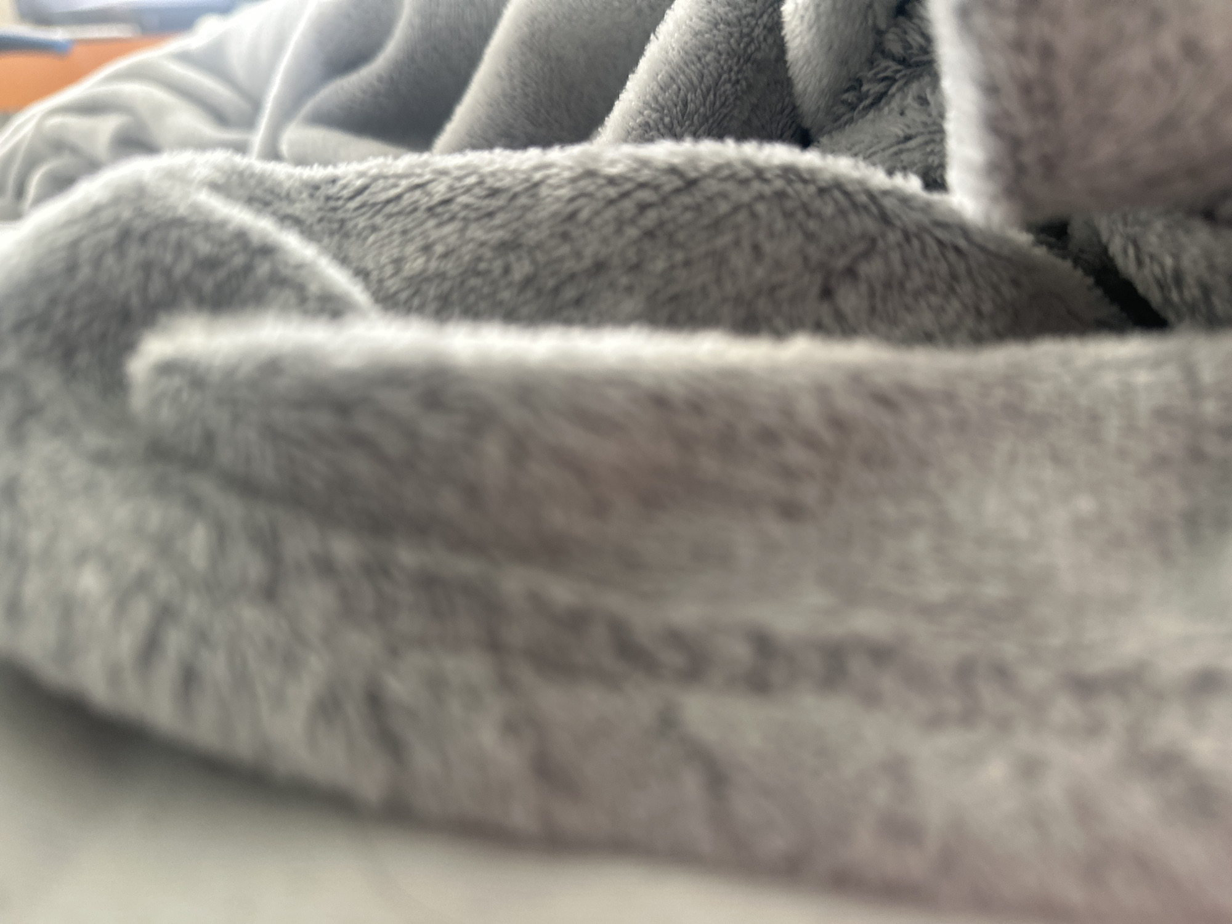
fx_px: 854
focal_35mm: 24
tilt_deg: -17.5
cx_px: 616
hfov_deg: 71.6
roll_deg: +0.4
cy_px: 462
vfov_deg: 56.8
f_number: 1.78
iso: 250
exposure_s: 1/84
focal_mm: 6.86
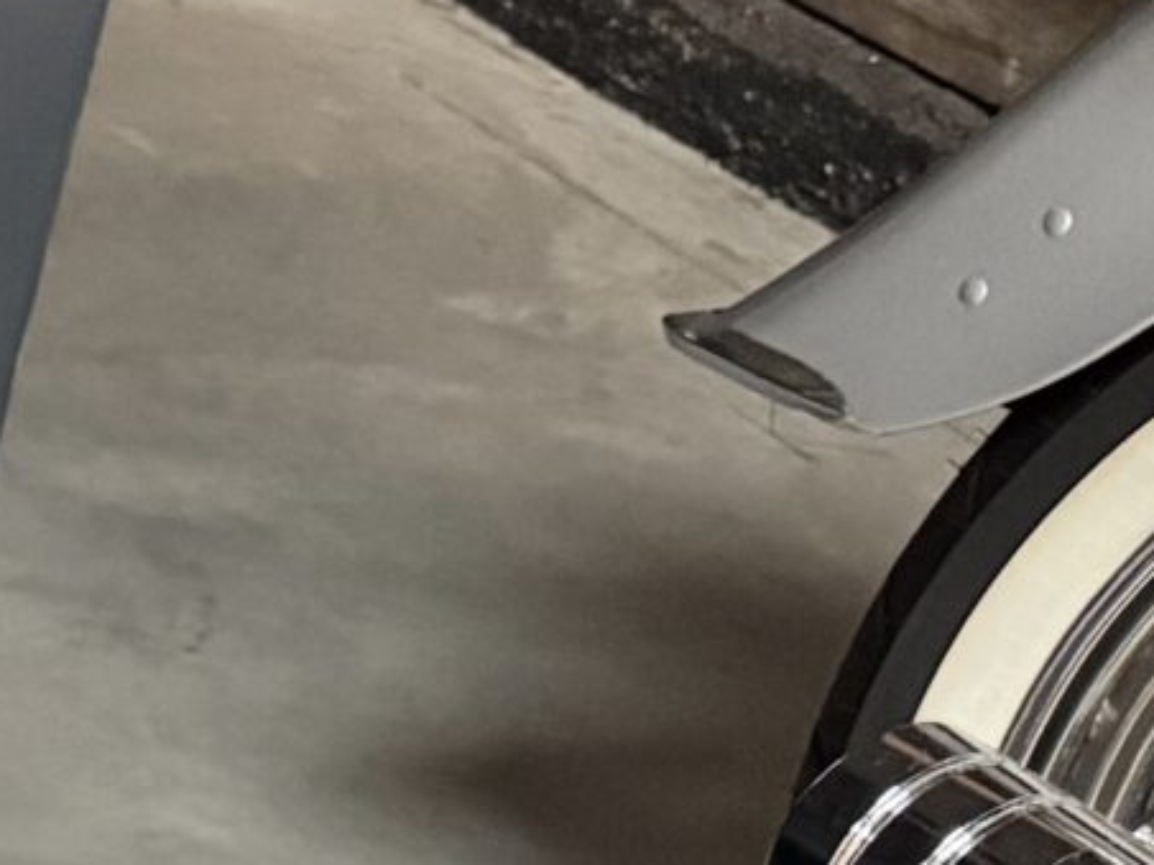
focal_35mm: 136
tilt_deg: -27.4
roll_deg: -1.7
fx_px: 4534
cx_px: -1933
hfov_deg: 11.2
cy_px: 296
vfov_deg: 10.9
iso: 640
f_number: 1.78
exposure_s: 1/33
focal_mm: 6.76
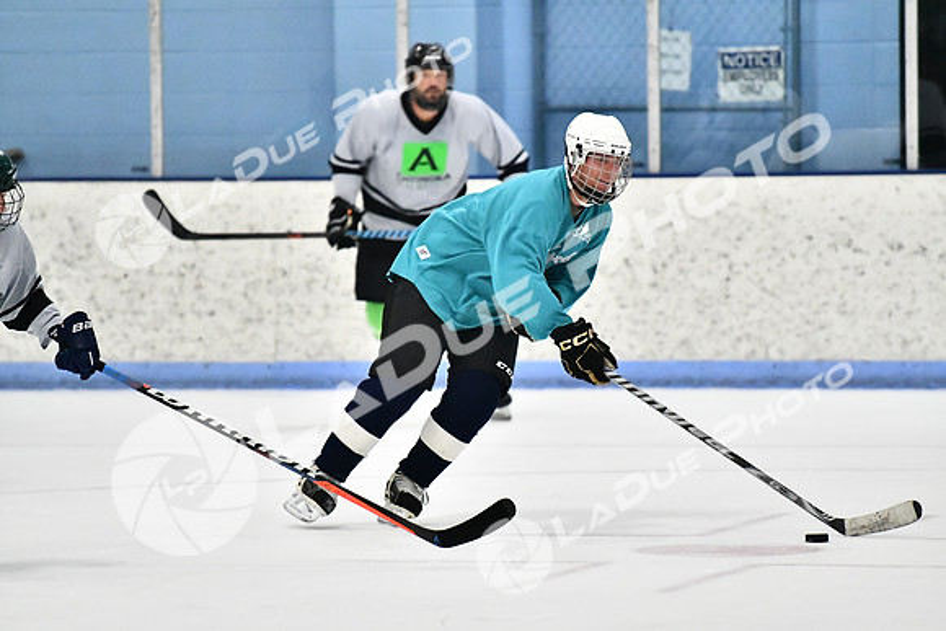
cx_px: 473
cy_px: 316
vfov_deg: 4.8
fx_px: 7491
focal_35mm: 285
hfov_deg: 7.2
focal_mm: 190
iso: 8000
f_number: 2.8
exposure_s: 1/1600
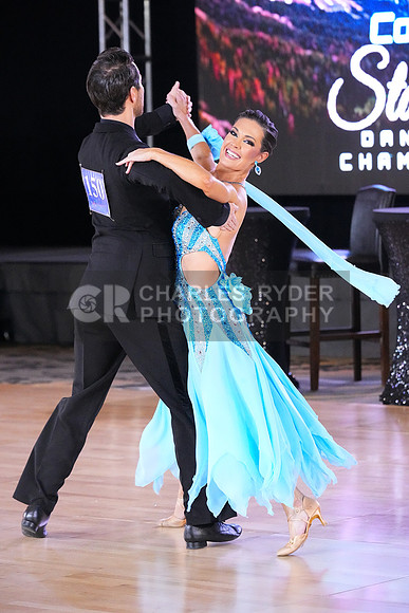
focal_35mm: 162
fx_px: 2759
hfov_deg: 8.5
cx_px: 204
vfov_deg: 12.7
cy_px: 306
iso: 16000
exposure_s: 1/400
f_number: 5
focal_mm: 162
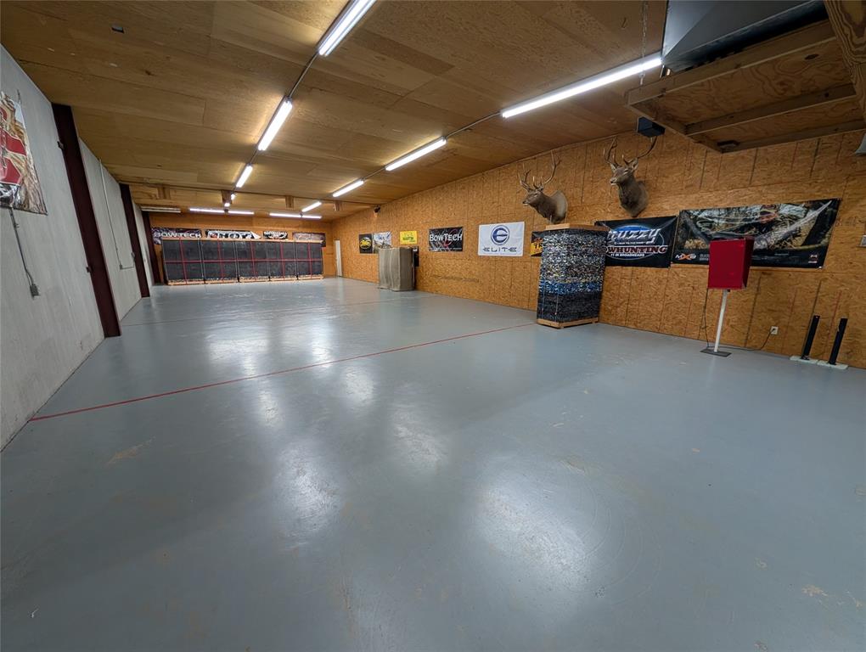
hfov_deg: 110.5
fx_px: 301
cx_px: 433
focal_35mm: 12
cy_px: 326
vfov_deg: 94.6
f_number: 1.7
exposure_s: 1/60
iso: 98
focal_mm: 2.02
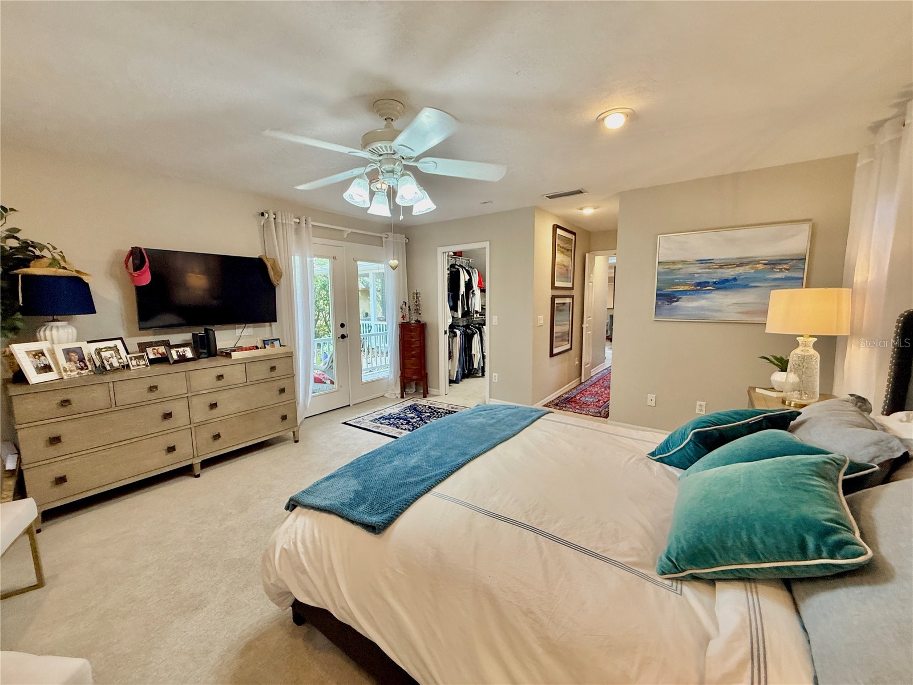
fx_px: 369
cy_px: 342
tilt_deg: -7.4
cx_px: 456
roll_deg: +0.9
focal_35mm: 14
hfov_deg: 102.1
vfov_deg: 85.7
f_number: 2.2
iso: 250
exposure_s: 1/120
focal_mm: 2.22
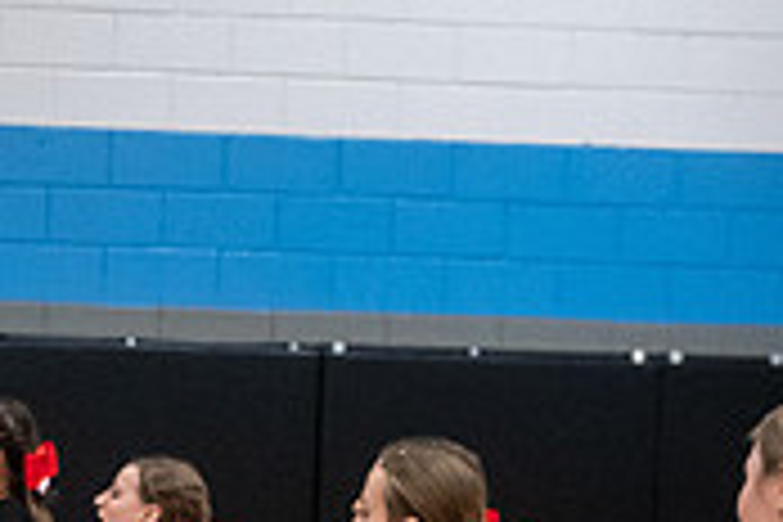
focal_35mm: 140
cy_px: 659
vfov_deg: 9.6
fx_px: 3045
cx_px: -387
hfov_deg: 13.8
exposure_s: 1/500
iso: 4000
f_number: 4
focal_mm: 28
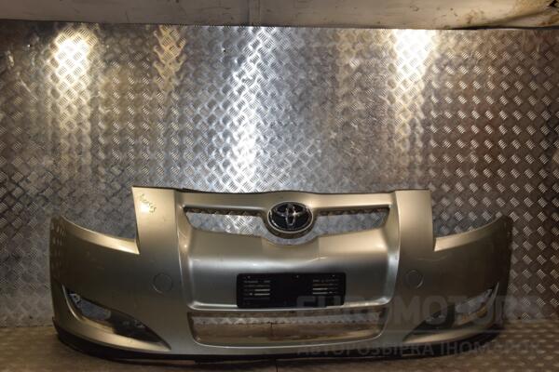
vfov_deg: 34.2
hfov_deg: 49.6
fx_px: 606
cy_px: 186
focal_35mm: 39
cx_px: 280
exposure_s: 1/200
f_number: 8
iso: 800
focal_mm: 26
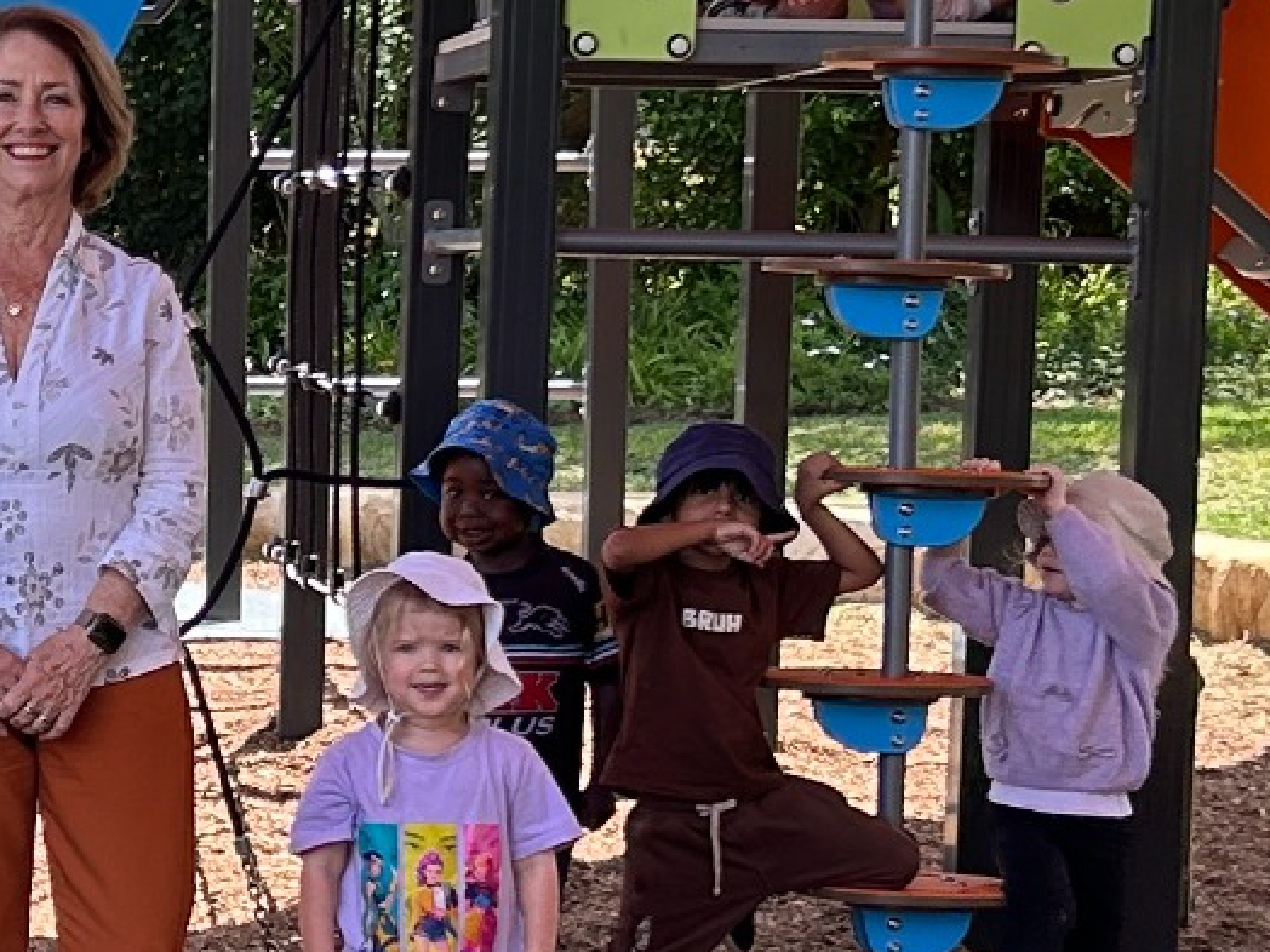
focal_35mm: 127
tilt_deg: -1.9
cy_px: 460
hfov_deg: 15.0
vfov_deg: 11.7
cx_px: -254
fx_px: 4659
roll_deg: -0.4
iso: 50
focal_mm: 5.7
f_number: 1.5
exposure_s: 1/763
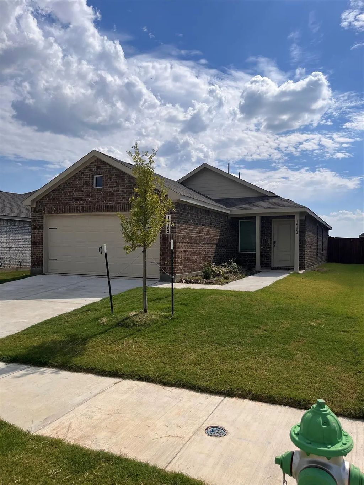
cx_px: 182
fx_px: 364
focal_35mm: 26
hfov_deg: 53.1
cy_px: 242
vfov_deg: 67.3
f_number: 1.6
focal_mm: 5.1
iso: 50
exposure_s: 1/8403
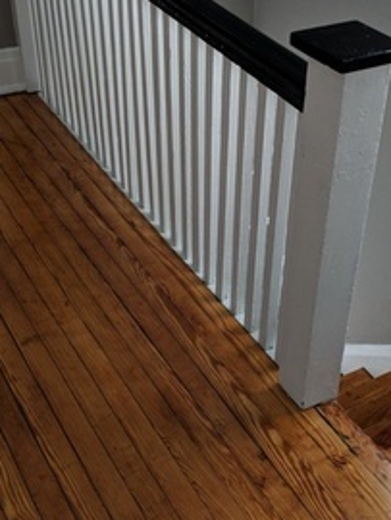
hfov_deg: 29.0
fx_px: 752
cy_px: 297
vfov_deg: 38.1
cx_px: 261
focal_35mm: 50
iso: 109
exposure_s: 1/120
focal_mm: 4.44
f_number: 1.8
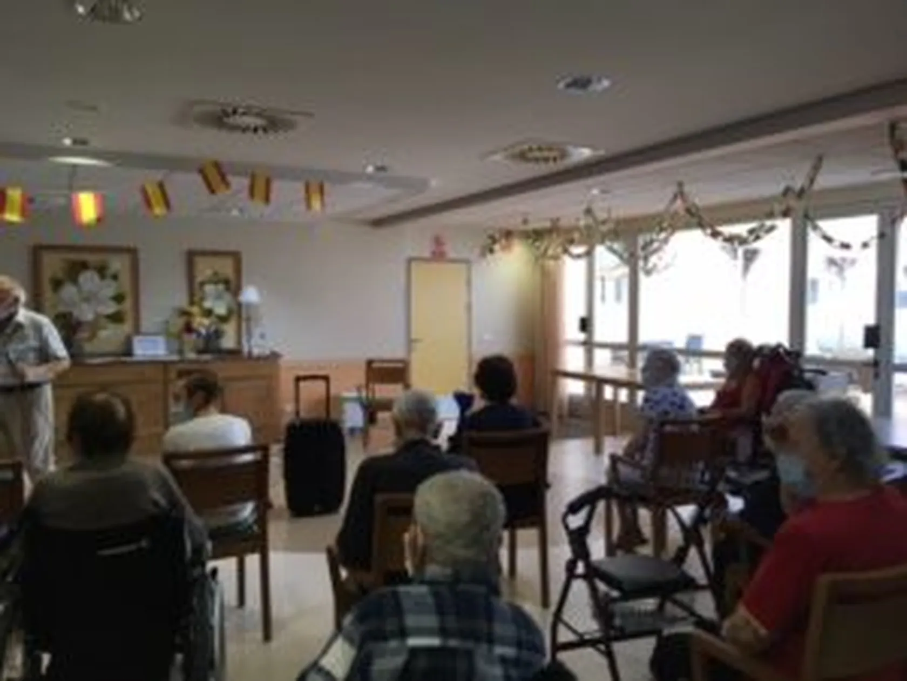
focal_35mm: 29
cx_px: 454
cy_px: 340
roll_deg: +1.3
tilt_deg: -1.2
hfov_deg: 61.7
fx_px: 760
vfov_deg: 48.2
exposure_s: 1/33
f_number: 2.2
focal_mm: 4.15
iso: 40
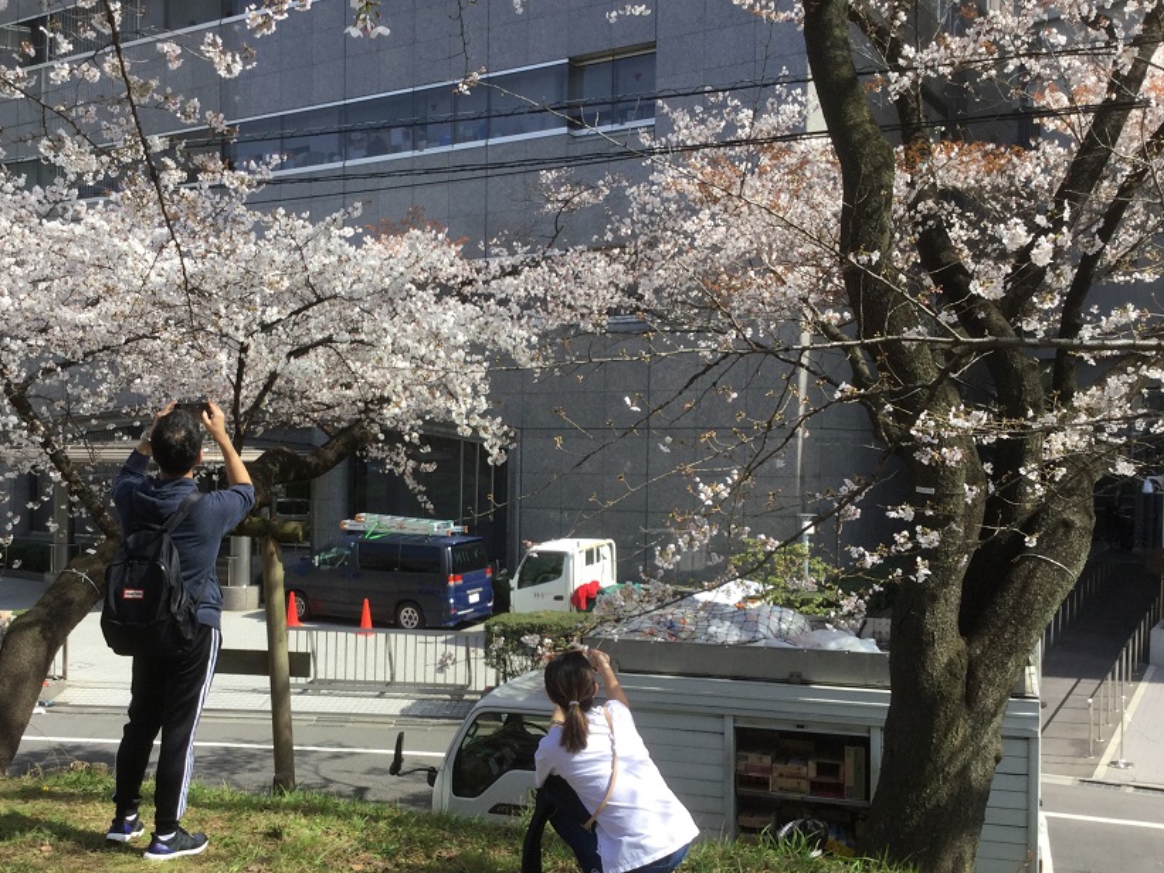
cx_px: 488
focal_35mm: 37
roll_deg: -0.6
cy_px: 481
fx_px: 1244
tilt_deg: -8.5
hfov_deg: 49.9
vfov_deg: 38.6
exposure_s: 1/612
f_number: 2.4
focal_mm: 3.3
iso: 25
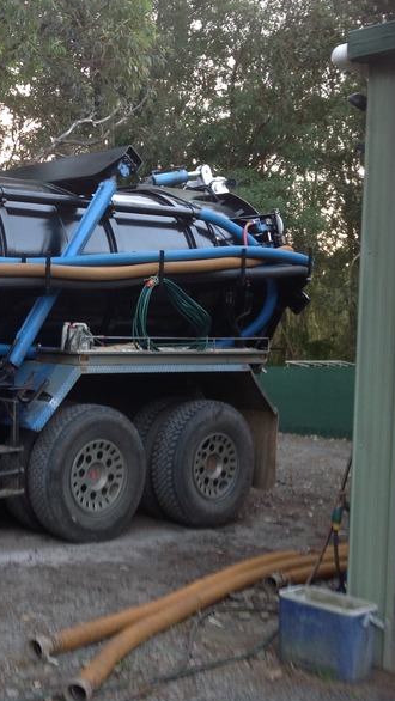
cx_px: -53
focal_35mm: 52
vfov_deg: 39.9
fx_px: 967
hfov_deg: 21.7
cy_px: 348
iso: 50
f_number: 2.4
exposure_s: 1/30
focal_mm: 4.28
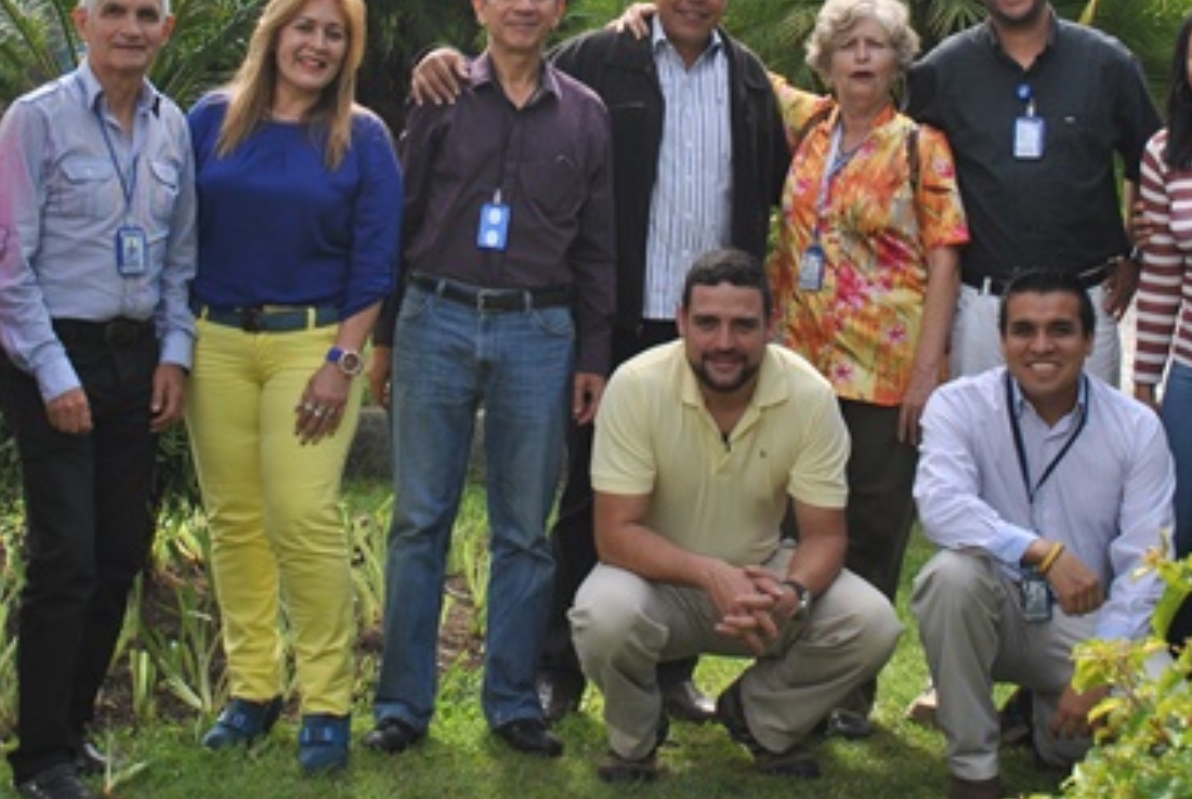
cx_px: 598
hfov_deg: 23.9
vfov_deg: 15.8
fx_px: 2819
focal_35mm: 85
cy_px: 3
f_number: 7.1
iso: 100
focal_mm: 26
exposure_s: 1/200
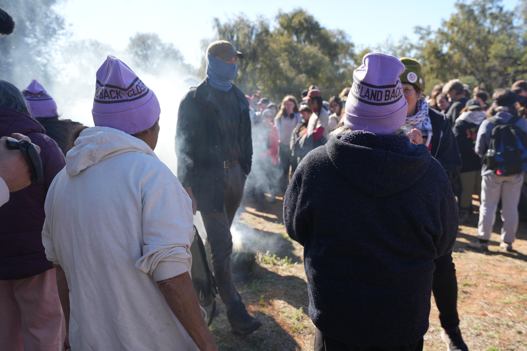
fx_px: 512
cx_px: 264
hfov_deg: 54.4
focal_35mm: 35
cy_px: 176
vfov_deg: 37.8
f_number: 4.5
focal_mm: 35
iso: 100
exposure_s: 1/250
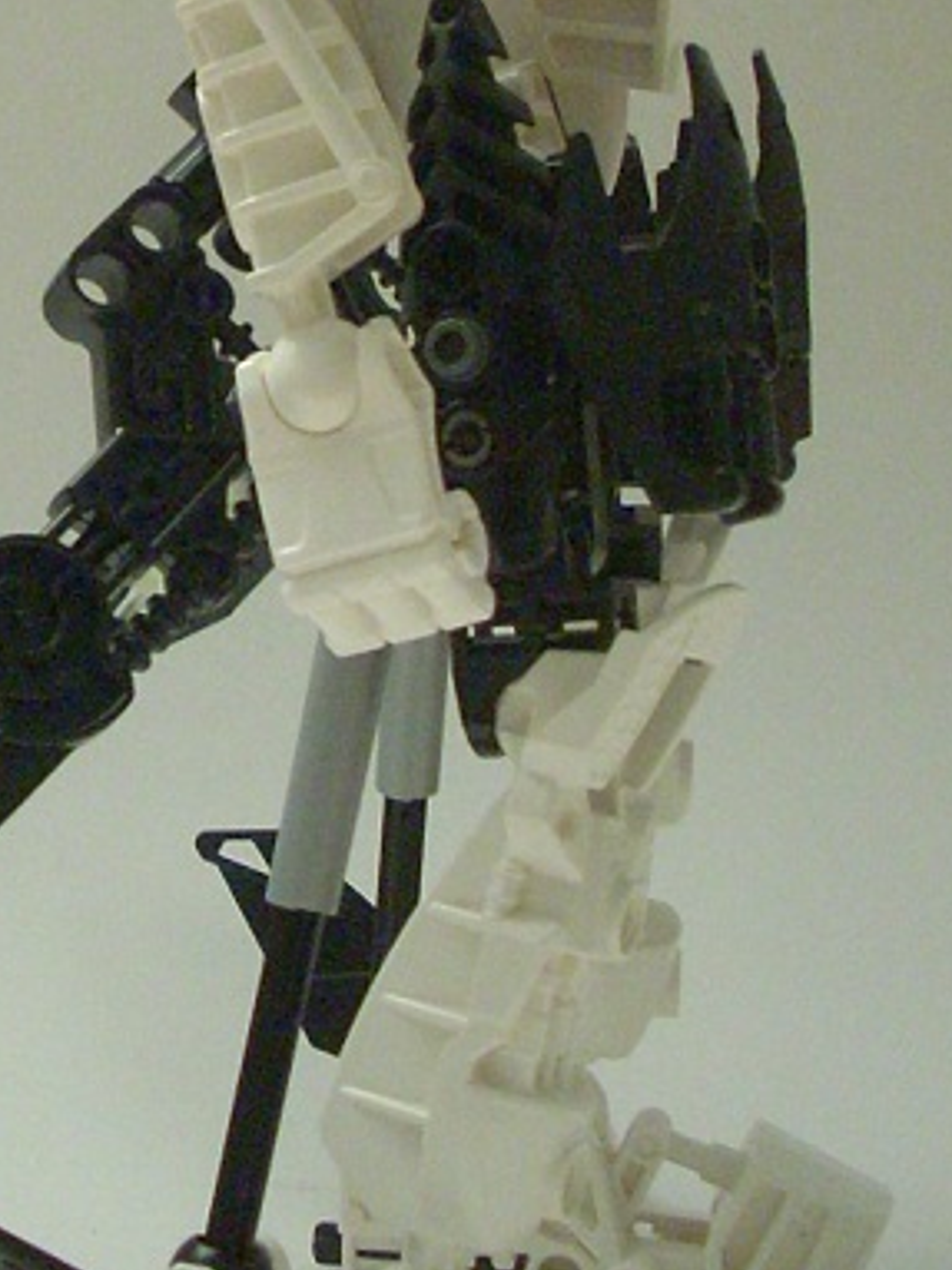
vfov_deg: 19.5
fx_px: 3632
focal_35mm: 99
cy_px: 129
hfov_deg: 14.8
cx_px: 70
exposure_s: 1/4
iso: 400
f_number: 2.8
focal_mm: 6.2
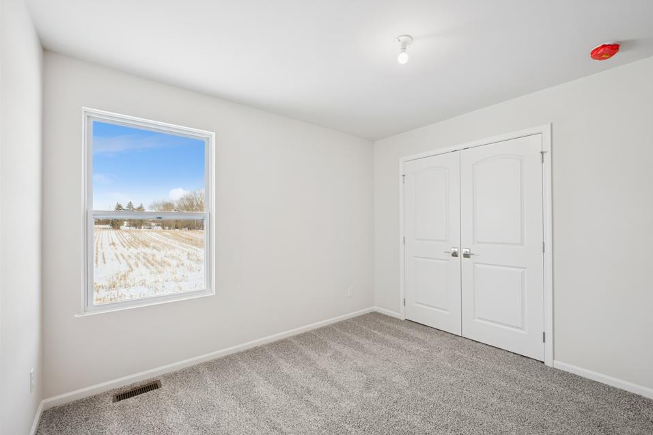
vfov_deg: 77.3
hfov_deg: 100.2
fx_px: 272
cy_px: 222
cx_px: 349
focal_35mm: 15
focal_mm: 14
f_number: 9
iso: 100
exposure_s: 1/3
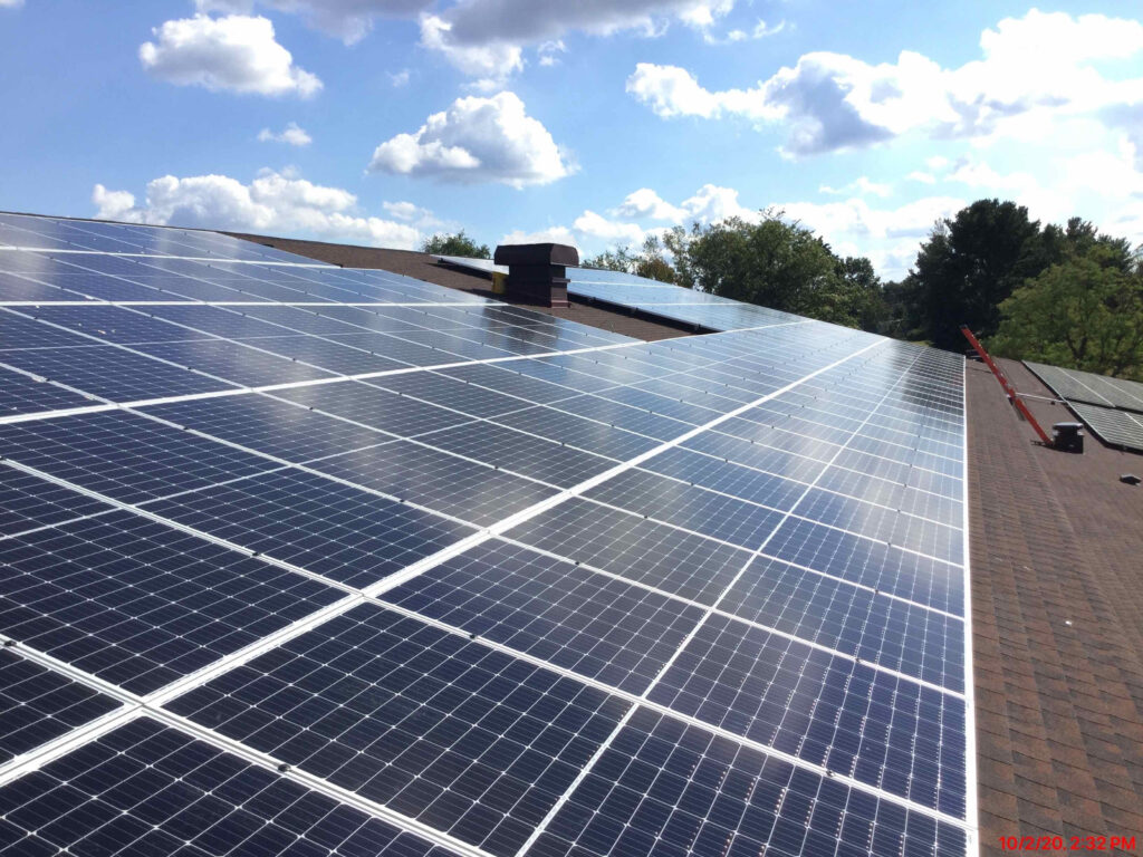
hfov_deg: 58.4
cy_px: 428
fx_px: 1024
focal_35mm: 31
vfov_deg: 45.4
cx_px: 572
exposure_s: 1/936
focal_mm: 3.3
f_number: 2.4
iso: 25
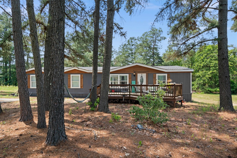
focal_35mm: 19
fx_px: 125
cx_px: 118
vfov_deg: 64.6
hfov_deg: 86.9
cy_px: 79
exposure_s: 1/50
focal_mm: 19
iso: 400
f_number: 8
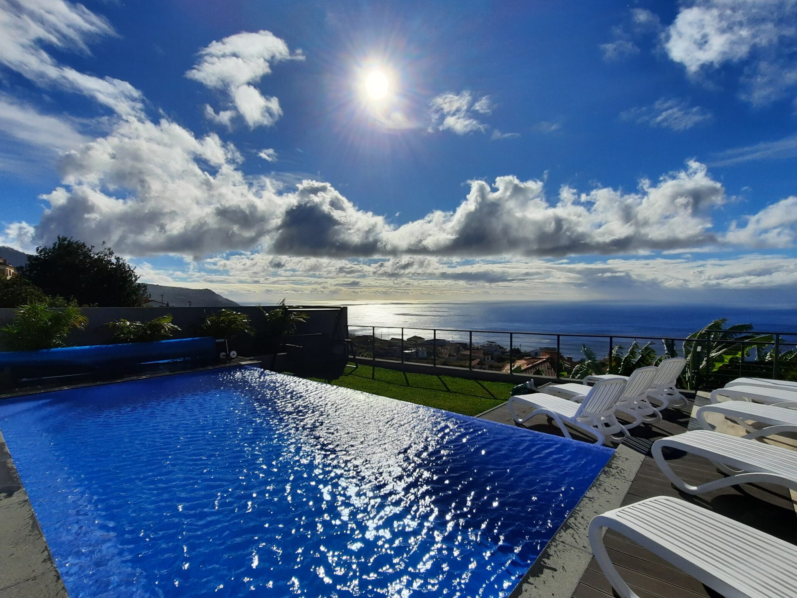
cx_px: 394
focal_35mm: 16
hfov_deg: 94.5
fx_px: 368
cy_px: 313
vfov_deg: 78.1
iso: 40
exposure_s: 1/5025
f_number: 2.2
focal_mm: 1.74
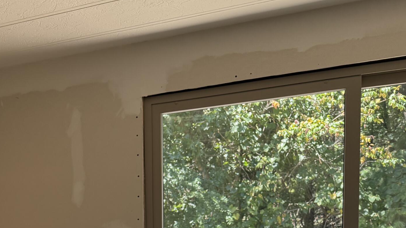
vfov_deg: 19.6
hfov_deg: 33.4
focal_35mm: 56
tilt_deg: -7.0
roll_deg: +3.4
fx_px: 603
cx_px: -18
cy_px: 303
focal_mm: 6.76
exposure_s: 1/276
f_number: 1.78
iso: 100
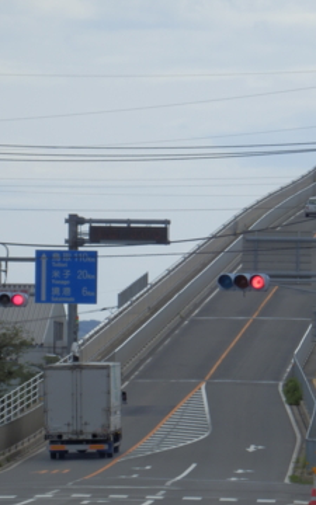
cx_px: 229
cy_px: 281
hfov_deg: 2.7
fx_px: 6669
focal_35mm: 484
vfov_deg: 4.3
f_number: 6.8
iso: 80
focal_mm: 65.2
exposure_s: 1/400
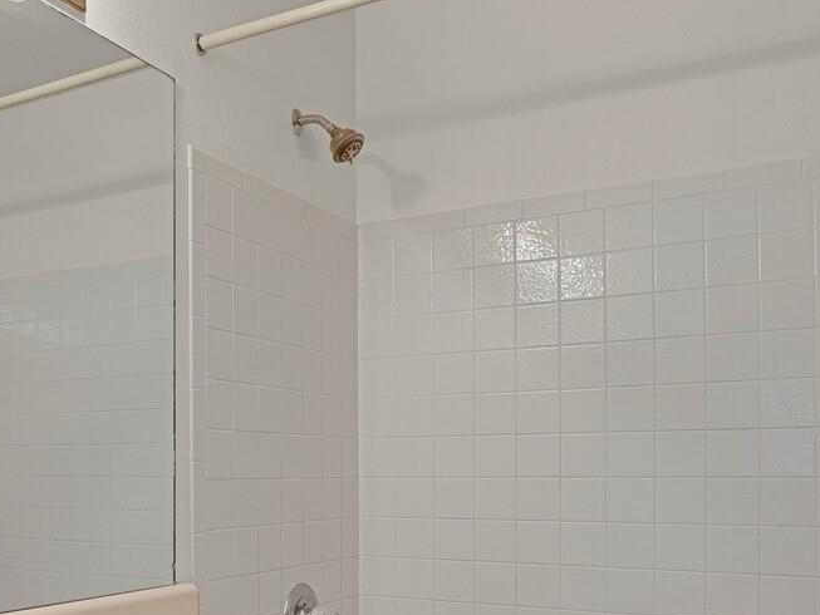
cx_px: 209
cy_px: 477
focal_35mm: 40
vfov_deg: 35.0
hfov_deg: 45.2
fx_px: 948
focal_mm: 17
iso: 250
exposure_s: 1.6
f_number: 8
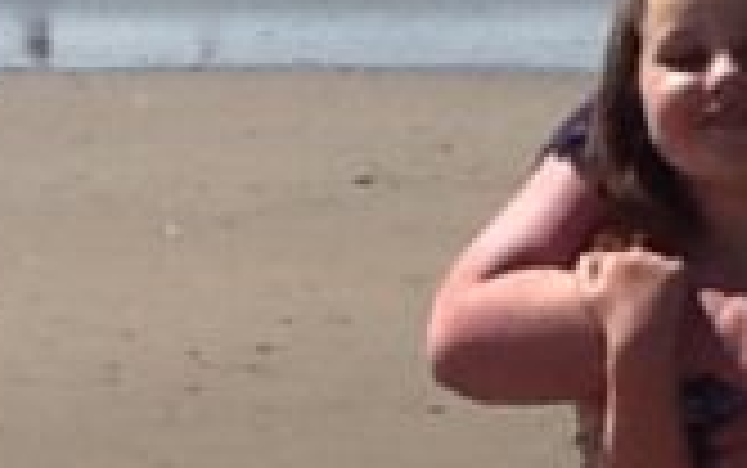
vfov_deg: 6.0
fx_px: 4400
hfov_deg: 9.6
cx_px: 724
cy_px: 648
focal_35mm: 216
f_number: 2.4
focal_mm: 2.03
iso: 40
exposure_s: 1/2058
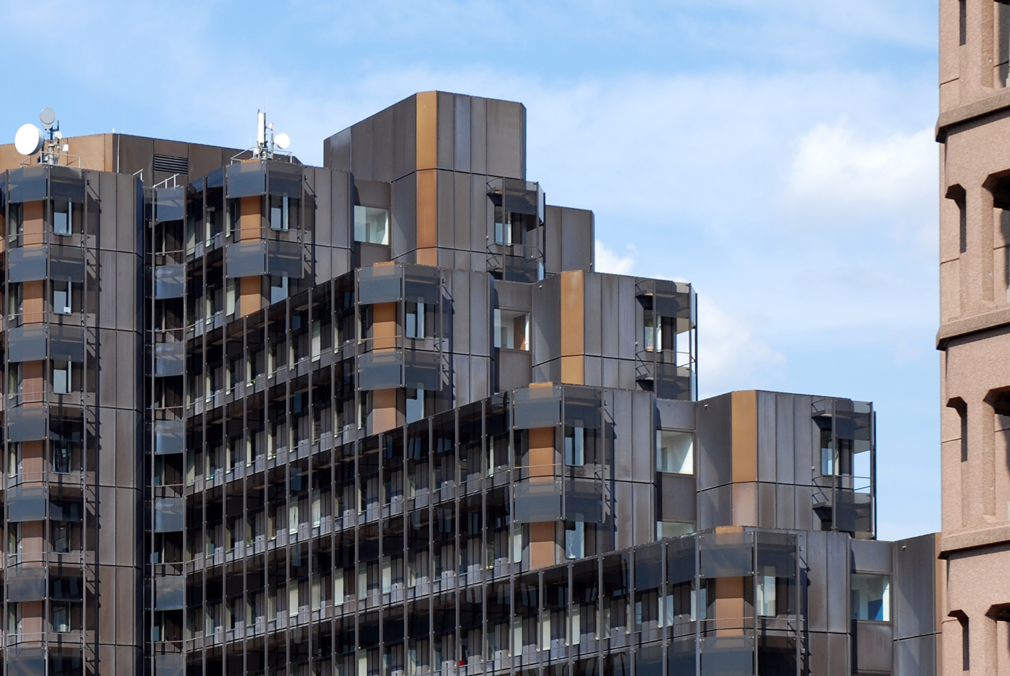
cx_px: 92
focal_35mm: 108
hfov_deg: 18.6
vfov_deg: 12.6
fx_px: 3033
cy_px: 563
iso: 100
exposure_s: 1/200
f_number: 7.1
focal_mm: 38
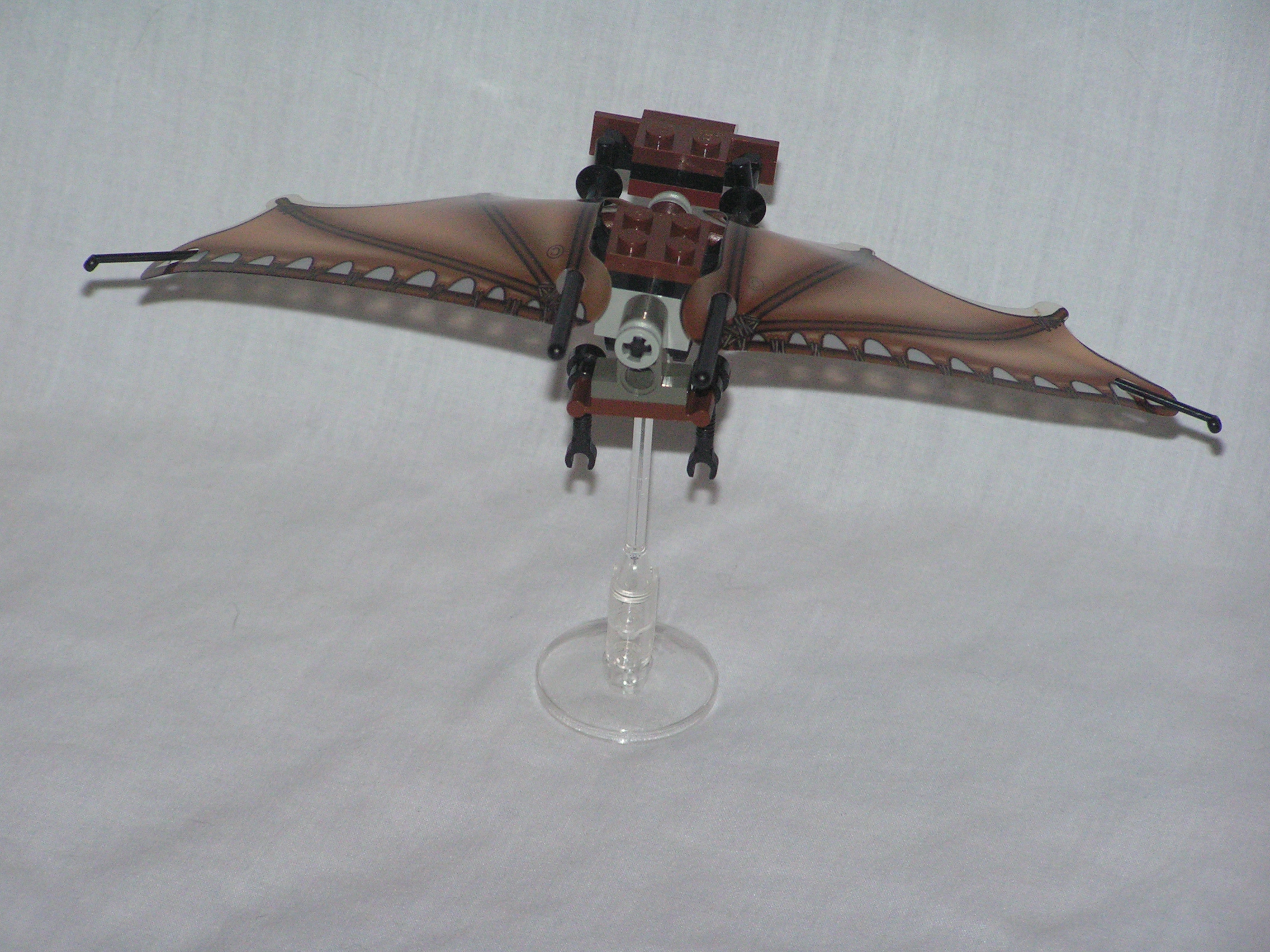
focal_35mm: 219
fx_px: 8035
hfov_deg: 9.0
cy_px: 476
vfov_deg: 6.8
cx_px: 635
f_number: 3.2
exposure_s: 1/250
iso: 200
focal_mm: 36.4
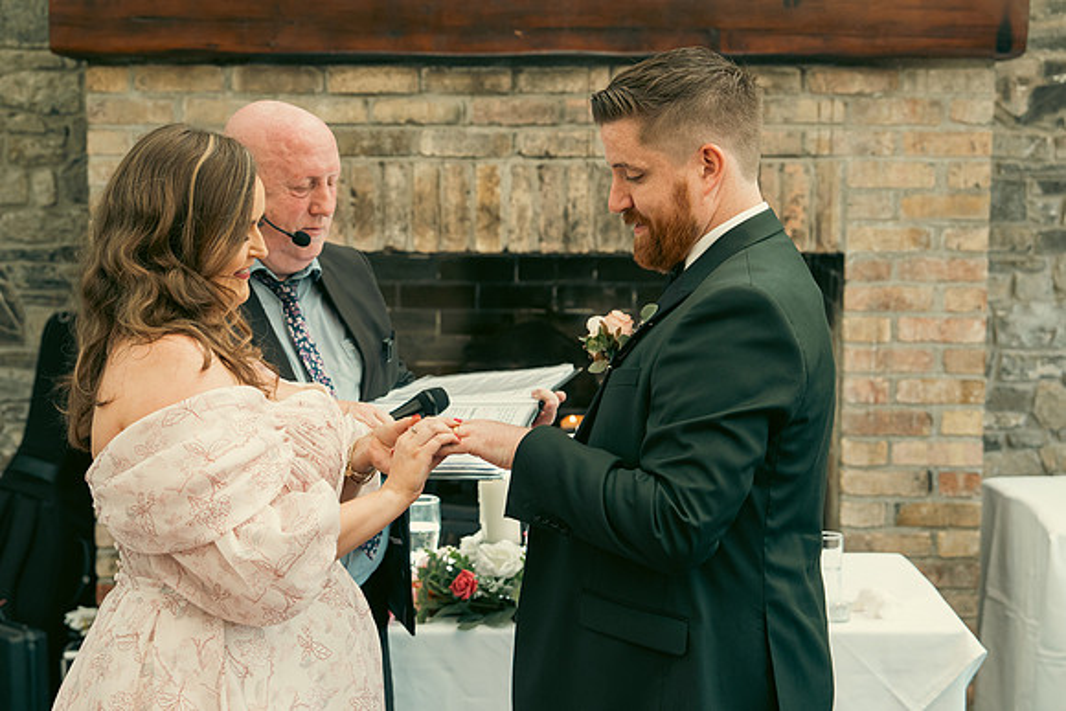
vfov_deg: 18.9
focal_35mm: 72
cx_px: 533
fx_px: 2132
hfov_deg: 28.1
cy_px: 356
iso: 400
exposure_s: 1/200
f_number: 3.5
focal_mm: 48
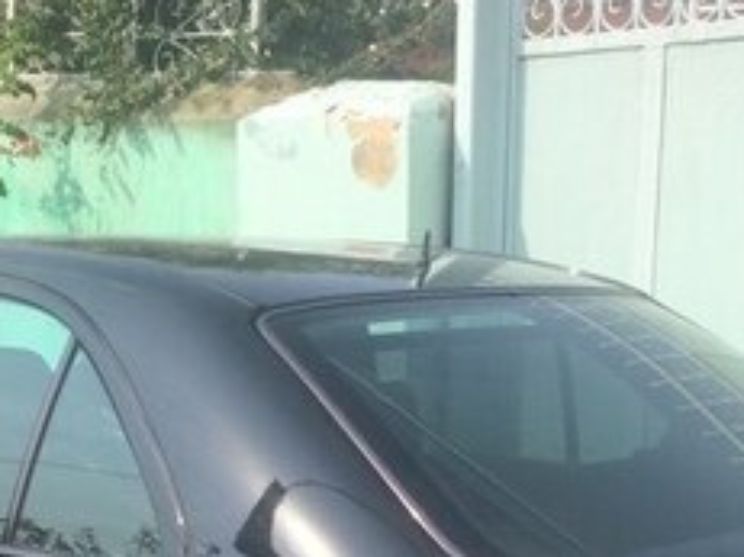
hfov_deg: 23.5
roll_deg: -0.7
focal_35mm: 83
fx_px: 1783
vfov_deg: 16.7
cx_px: 280
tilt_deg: -15.8
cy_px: 739
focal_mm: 4.15
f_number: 2.2
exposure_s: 1/1520
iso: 32
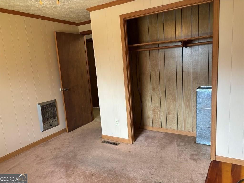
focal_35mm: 26
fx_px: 183
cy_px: 92
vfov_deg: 53.1
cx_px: 122
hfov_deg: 67.3
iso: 200
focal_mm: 5.96
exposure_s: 1/60
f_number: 1.6
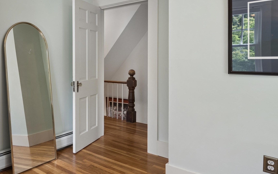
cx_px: 42
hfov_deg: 57.9
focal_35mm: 29
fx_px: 220
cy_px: 65
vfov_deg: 42.8
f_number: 7.1
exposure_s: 1/40
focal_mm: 16
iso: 320
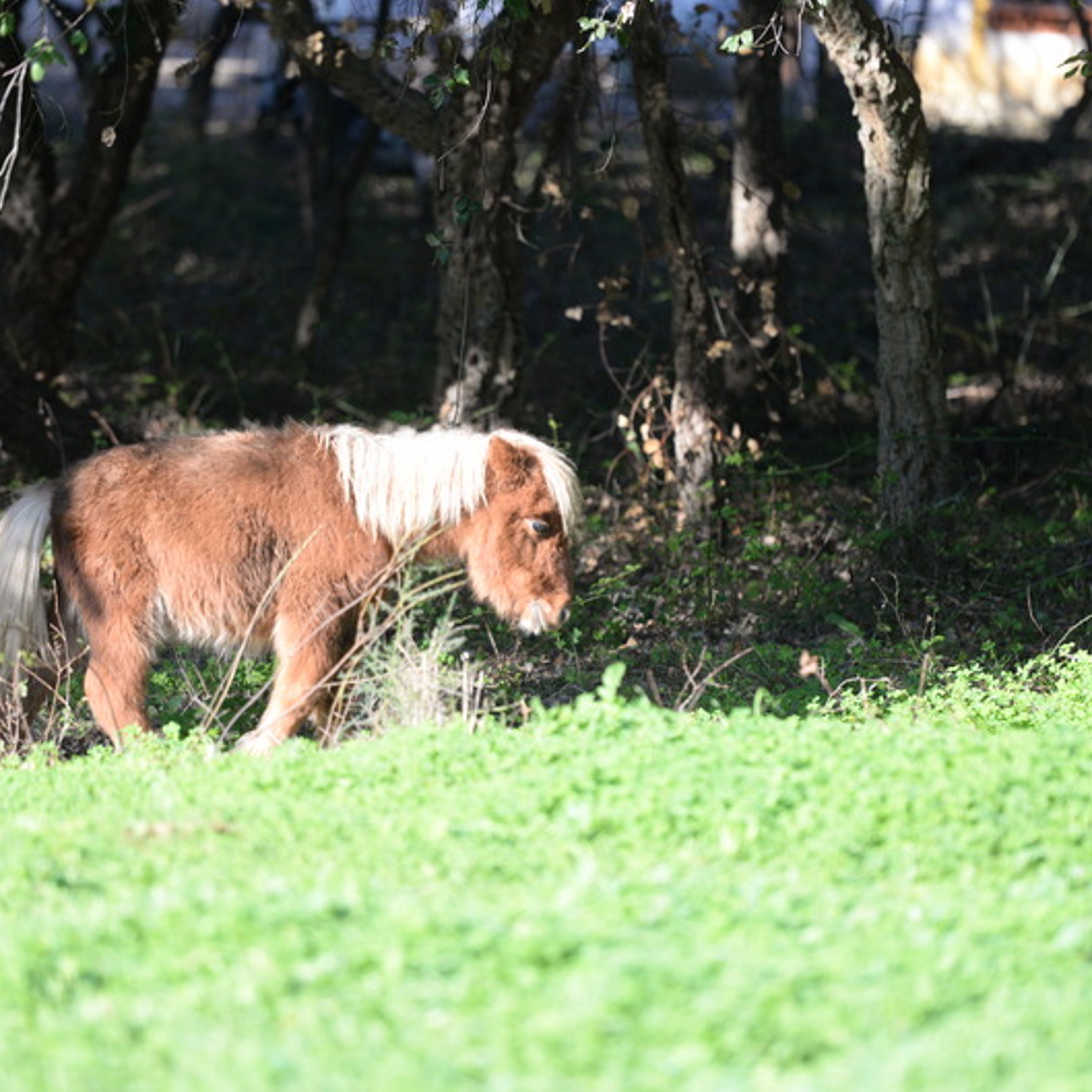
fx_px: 9172
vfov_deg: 6.8
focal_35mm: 257
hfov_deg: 6.8
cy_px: 548
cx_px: 508
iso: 800
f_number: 2.8
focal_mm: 200
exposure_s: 1/2000
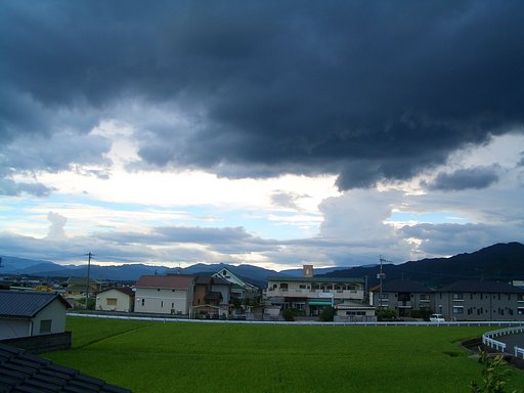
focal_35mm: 35
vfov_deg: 40.7
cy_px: 196
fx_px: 530
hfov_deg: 52.6
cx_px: 262
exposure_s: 1/100
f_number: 4.3
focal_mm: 5.8
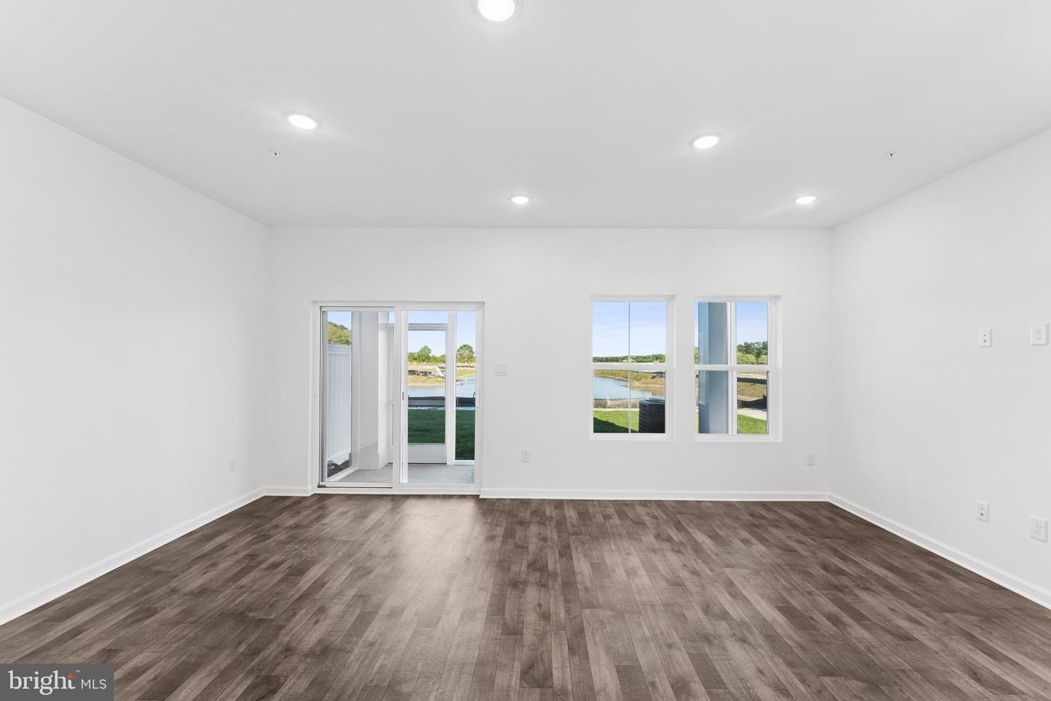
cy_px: 350
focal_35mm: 14
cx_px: 526
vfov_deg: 81.2
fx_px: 409
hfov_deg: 104.3
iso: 640
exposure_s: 1/125
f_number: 7.1
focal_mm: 14
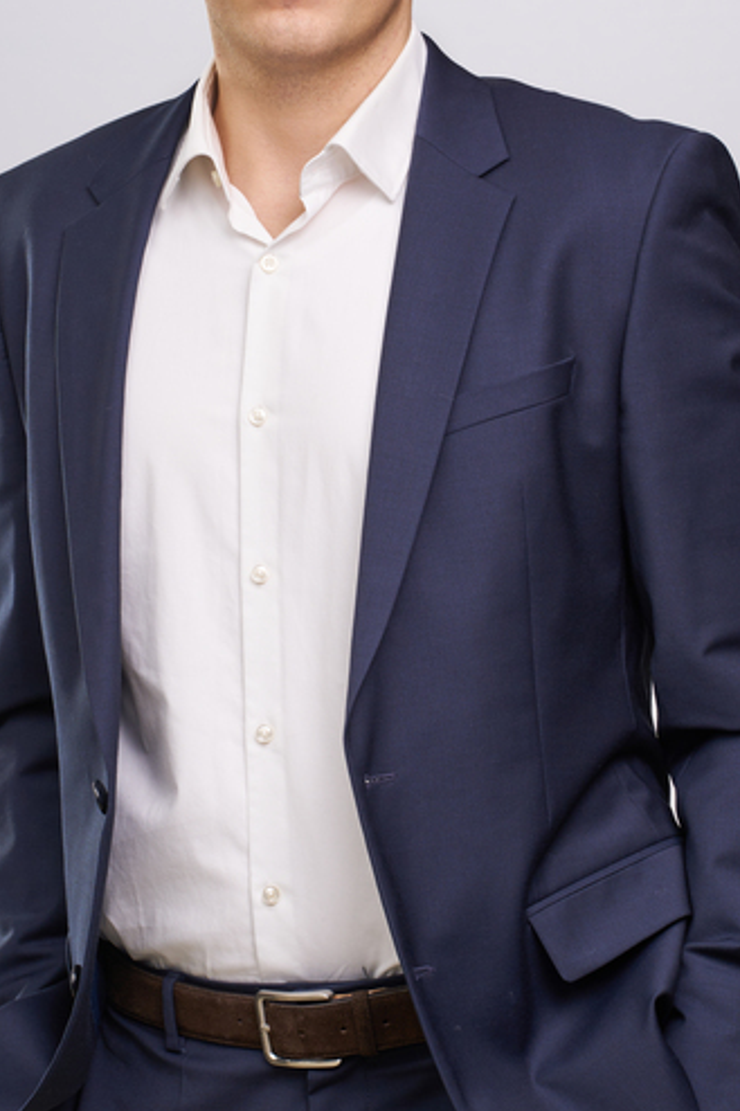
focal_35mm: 169
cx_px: 331
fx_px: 5214
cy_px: 433
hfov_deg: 8.1
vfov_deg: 12.2
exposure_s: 1/160
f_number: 9
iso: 100
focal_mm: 99
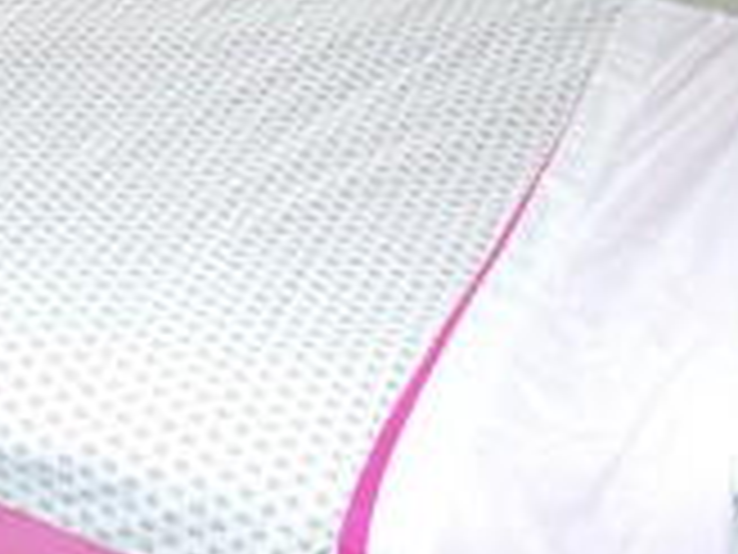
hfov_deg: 24.4
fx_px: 1663
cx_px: 97
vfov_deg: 16.3
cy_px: -399
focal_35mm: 78
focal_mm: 4
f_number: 3.1
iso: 100
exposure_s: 1/30
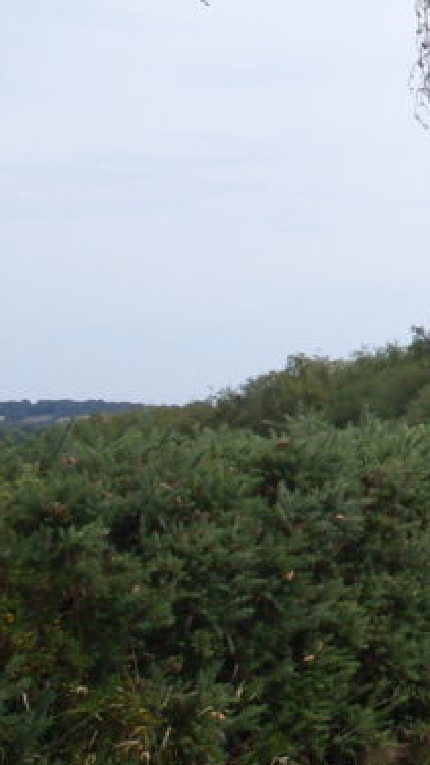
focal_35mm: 113
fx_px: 2290
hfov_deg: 9.8
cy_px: 290
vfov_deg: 18.9
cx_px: 927
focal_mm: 6.3
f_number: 8.4
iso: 80
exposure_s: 1/250
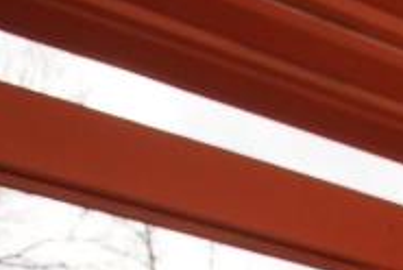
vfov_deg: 10.7
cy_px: 782
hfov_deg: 17.7
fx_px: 1043
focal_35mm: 93
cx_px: 722
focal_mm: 10
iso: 100
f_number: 5.6
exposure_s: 1/160
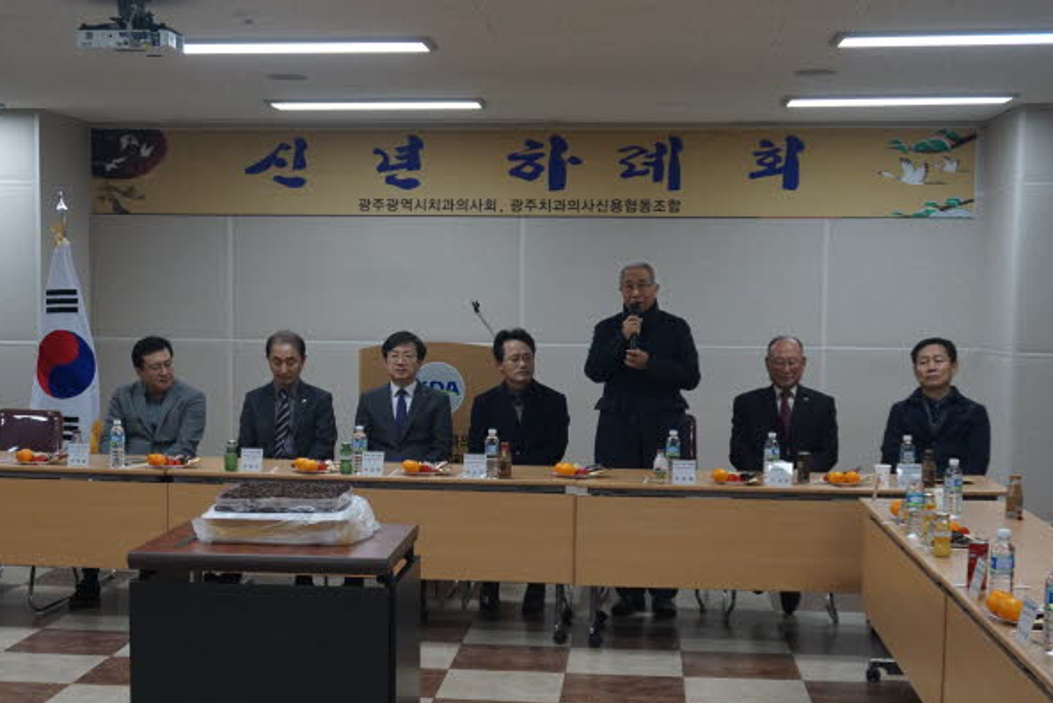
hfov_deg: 37.0
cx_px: 474
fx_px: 1572
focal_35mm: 54
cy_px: 432
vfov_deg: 25.2
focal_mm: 25
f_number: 4.5
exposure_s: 1/160
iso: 1000
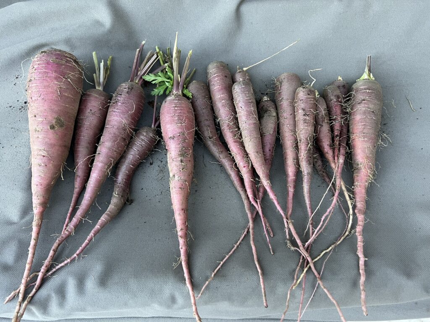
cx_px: 215
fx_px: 323
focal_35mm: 26
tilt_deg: -71.8
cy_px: 161
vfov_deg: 53.1
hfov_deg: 67.3
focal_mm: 5.7
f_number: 1.5
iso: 125
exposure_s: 1/68
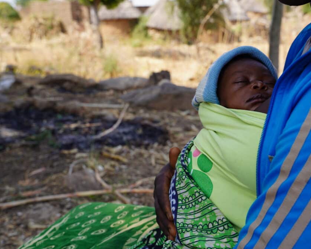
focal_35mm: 46
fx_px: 423
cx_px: 184
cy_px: 126
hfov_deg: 40.2
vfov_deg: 32.8
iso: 100
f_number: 8
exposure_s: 1/100
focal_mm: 40
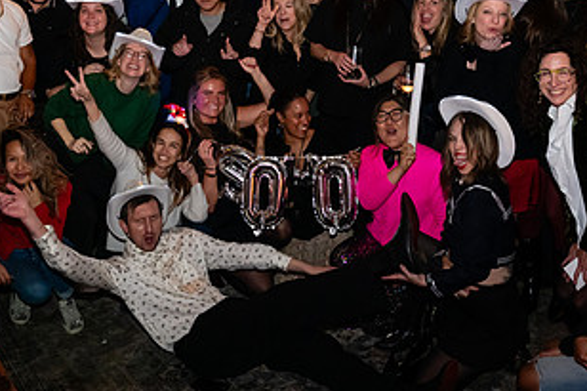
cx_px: 314
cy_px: 78
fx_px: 799
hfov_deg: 40.3
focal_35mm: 49
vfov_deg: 27.0
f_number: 4
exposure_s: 1/125
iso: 3200
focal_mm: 24
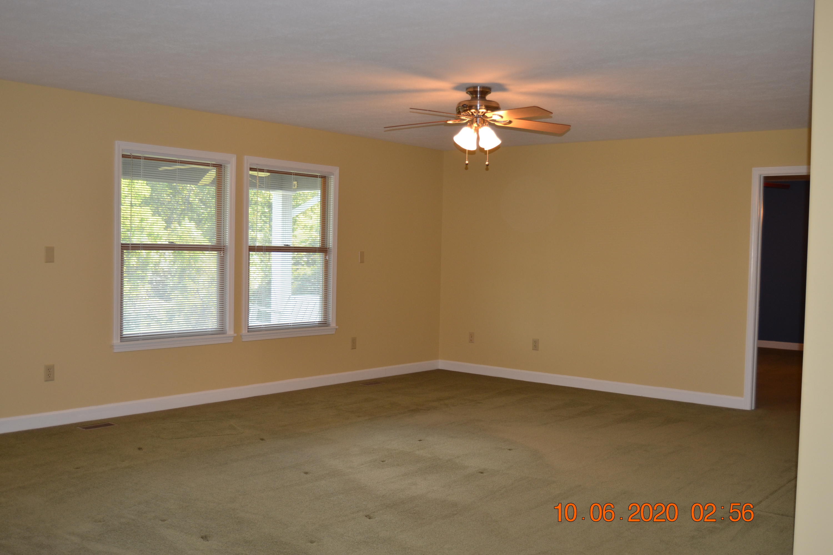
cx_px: 416
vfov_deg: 36.9
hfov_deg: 53.1
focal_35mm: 36
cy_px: 278
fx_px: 833
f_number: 3.8
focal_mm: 24
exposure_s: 1/60
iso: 400
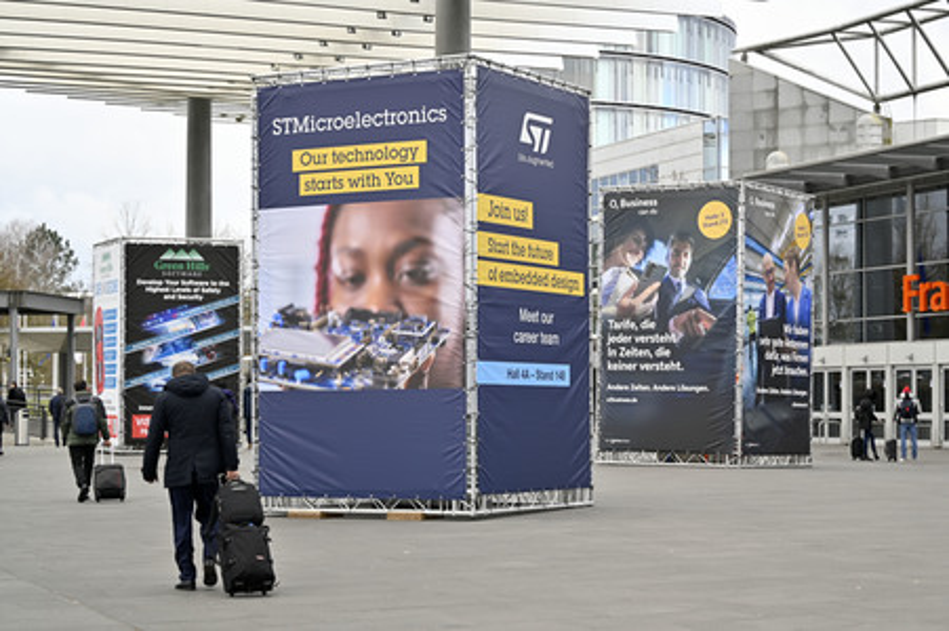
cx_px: 474
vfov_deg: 19.4
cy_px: 316
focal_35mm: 70
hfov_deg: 28.9
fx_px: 1844
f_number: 2.8
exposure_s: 1/250
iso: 100
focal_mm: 70
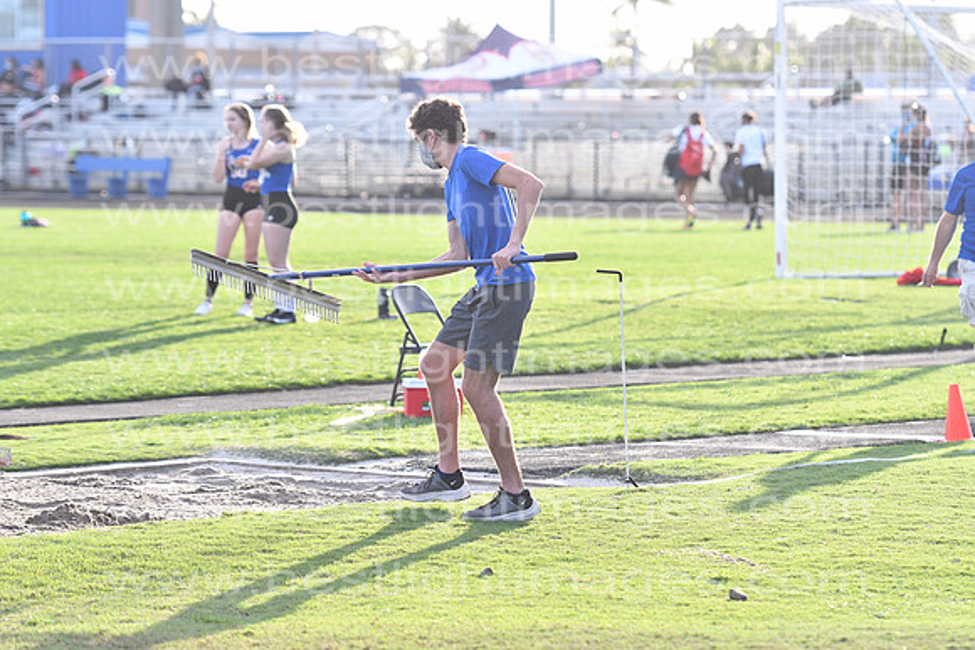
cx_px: 488
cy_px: 325
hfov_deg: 11.2
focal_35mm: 183
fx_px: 4957
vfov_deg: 7.5
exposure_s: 1/3200
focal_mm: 122
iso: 1250
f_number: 4
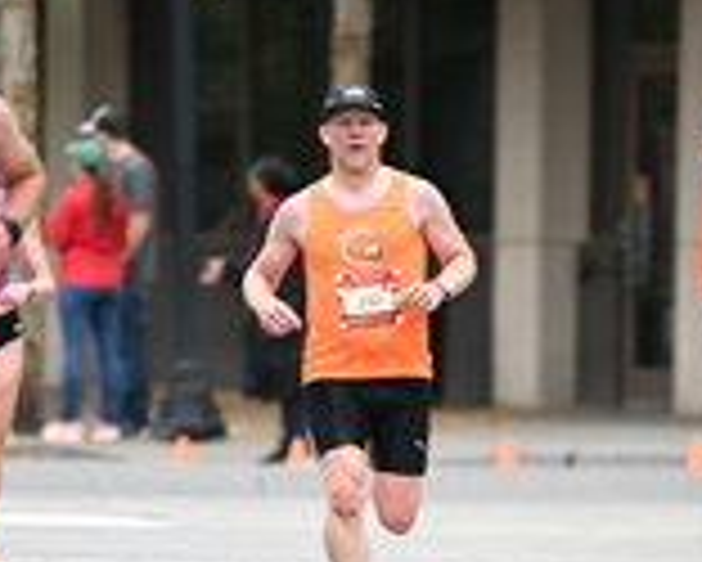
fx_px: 13721
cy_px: 674
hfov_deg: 2.9
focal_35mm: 660
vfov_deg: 2.3
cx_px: 475
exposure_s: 1/1000
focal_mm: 200
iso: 1600
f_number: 2.8
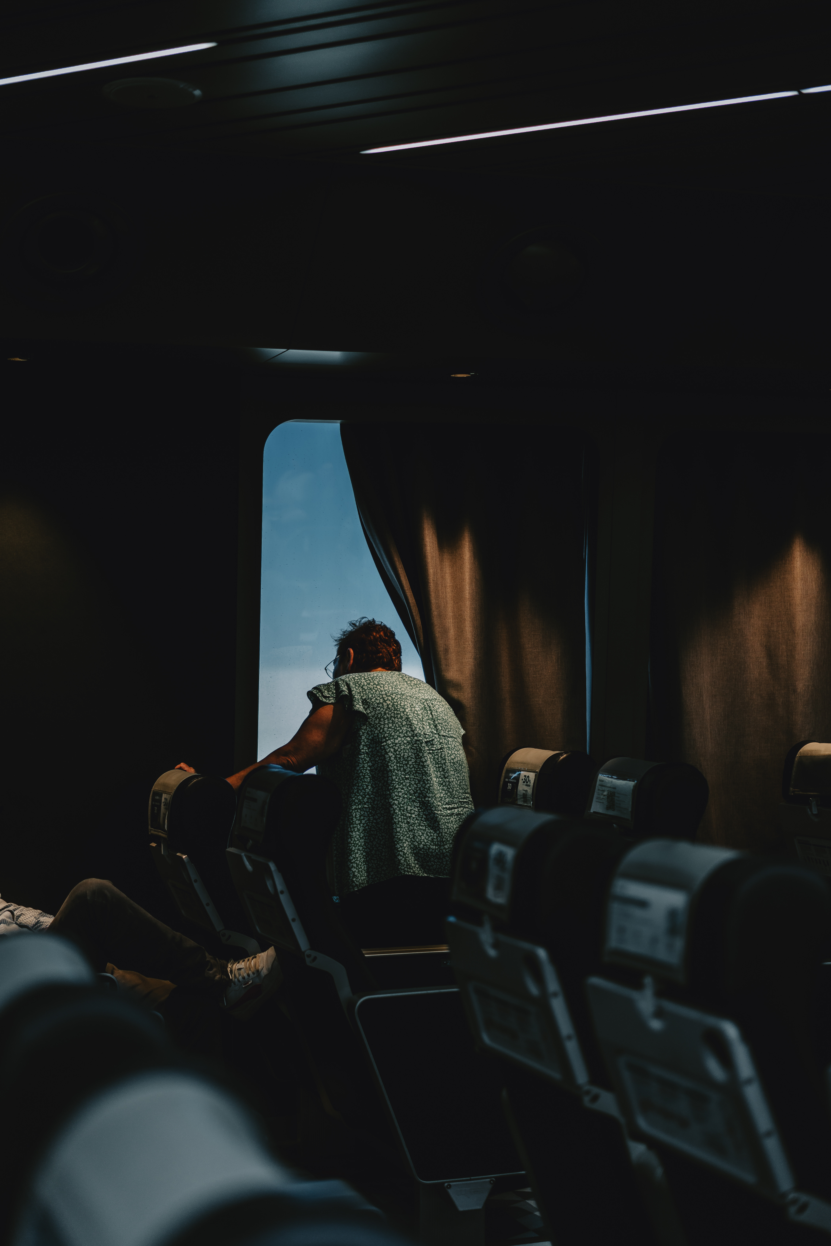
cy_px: 623
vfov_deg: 36.2
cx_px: 416
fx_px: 1904
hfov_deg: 24.6
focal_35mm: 55
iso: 160
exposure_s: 1/200
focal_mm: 55
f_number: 1.8
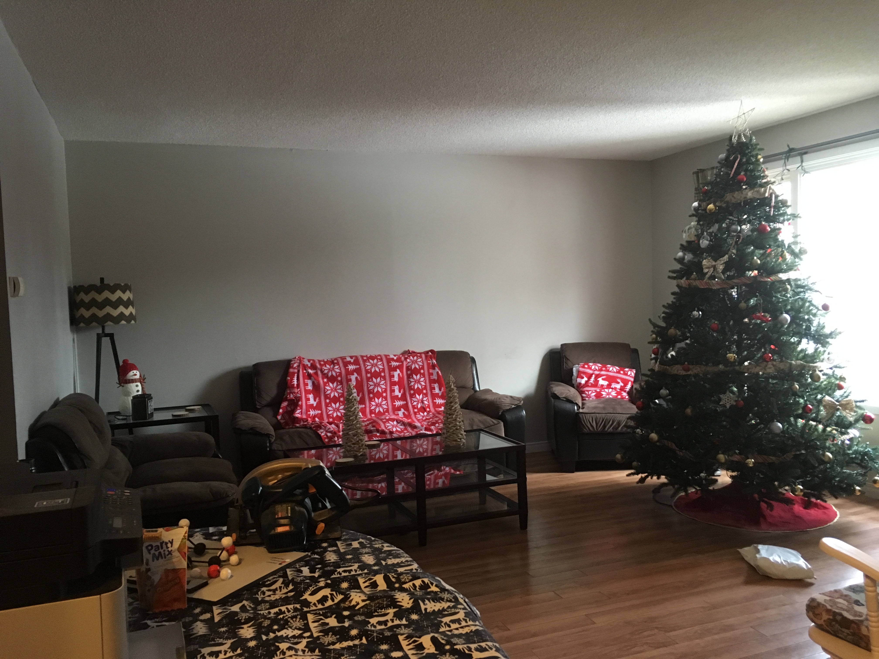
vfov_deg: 48.2
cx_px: 440
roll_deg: +2.6
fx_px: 736
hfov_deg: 61.7
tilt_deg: -2.6
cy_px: 330
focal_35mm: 29
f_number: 2.2
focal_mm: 4.15
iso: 200
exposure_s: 1/15
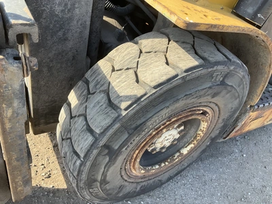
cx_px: 136
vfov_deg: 48.2
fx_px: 228
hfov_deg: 61.7
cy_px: 102
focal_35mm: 29
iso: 25
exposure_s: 1/229
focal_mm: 3
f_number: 1.8
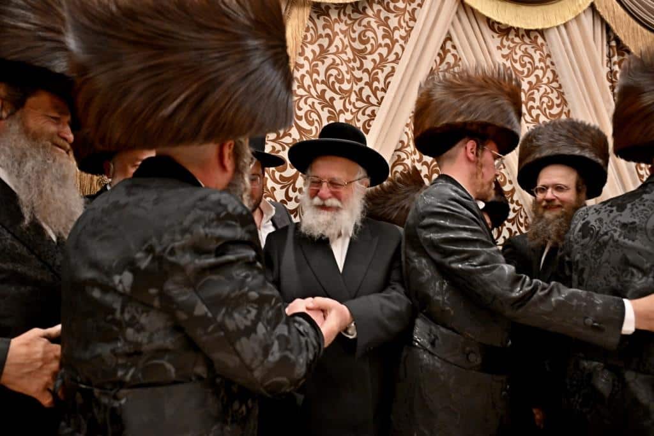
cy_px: 218
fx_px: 436
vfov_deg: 53.1
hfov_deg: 73.7
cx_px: 327
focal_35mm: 24
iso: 1000
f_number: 4
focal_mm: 24
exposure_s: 1/200
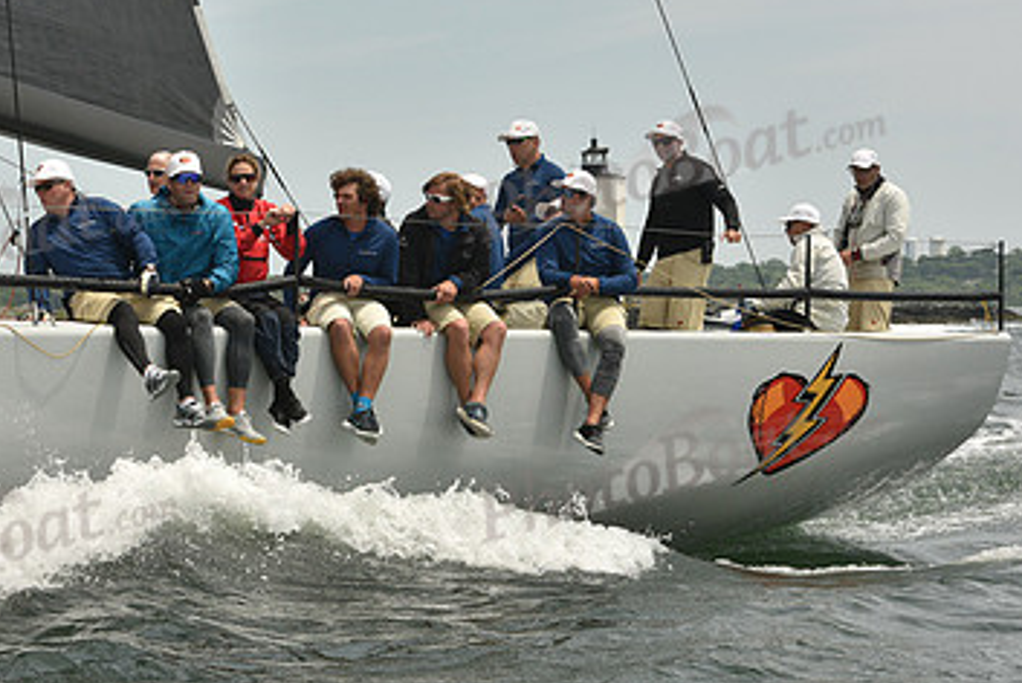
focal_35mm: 115
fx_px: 3267
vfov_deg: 11.9
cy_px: 357
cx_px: 330
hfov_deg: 17.7
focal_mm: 70
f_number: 11
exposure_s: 1/1000
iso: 400
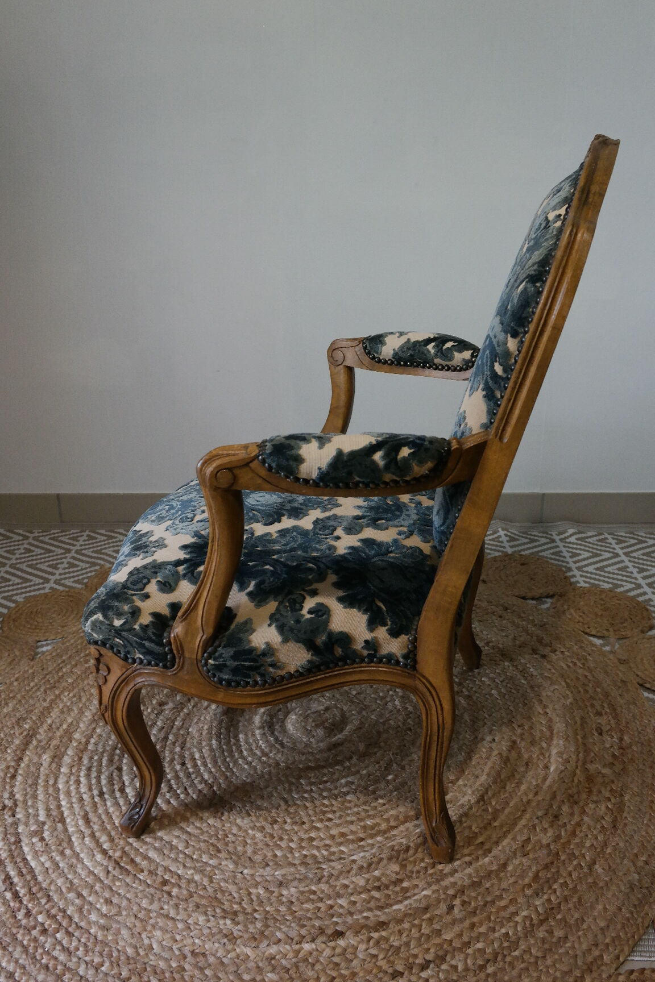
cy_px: 491
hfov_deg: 40.0
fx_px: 901
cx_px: 328
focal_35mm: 33
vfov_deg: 57.2
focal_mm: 22
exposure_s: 1/30
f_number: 5.6
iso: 1600
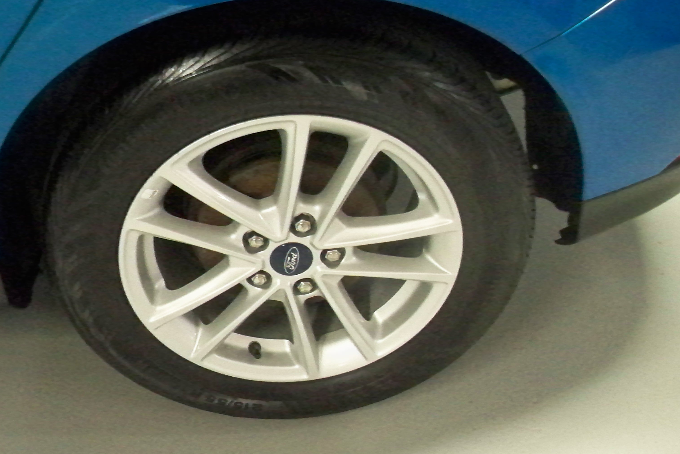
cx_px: 281
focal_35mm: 44
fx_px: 831
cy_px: 234
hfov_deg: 44.3
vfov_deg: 30.5
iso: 2500
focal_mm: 6.3
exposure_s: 1/60
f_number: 3.1
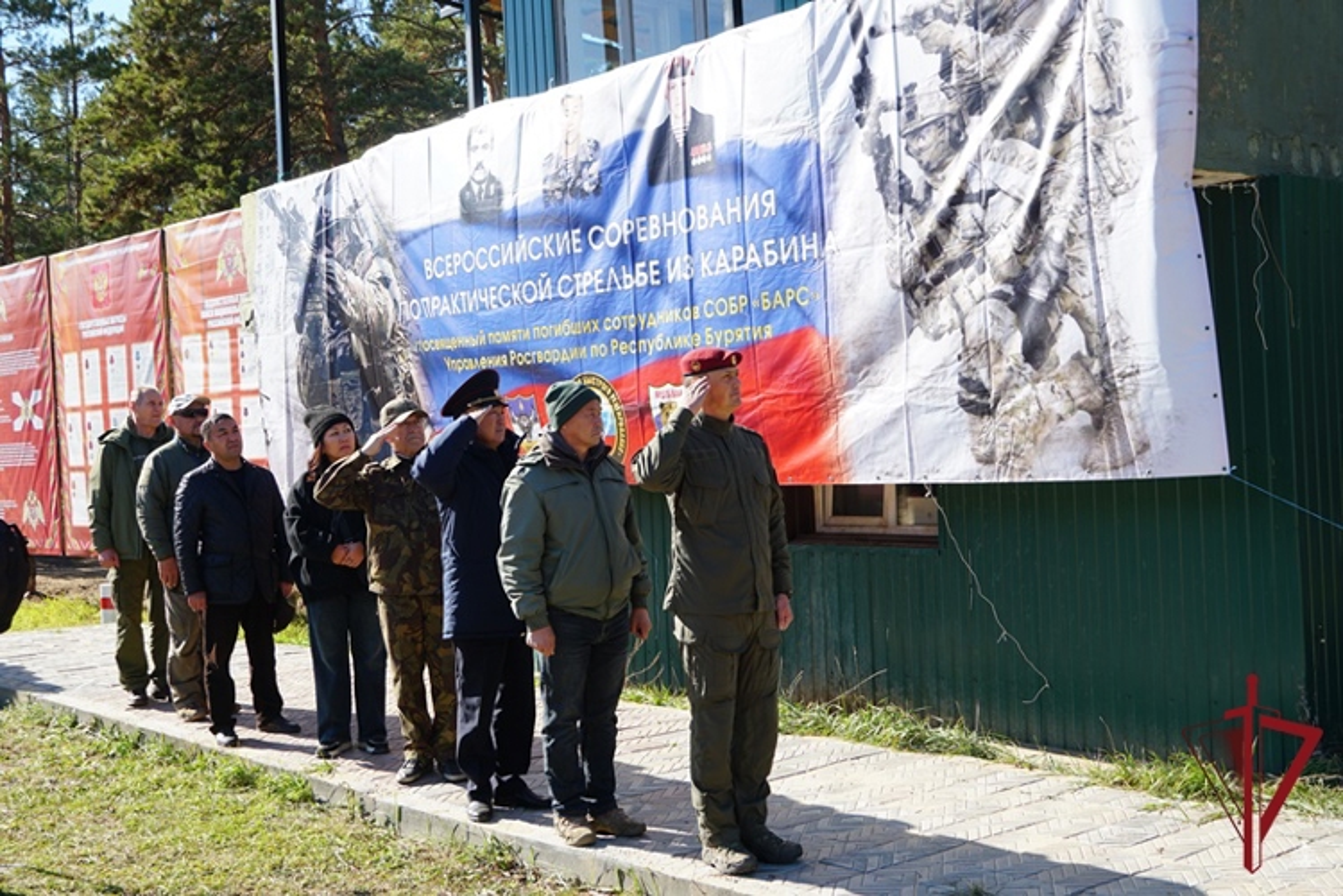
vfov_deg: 30.8
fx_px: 1623
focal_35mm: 44
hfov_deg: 45.0
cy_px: 448
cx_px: 672
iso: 100
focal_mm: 29
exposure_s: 1/250
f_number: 5
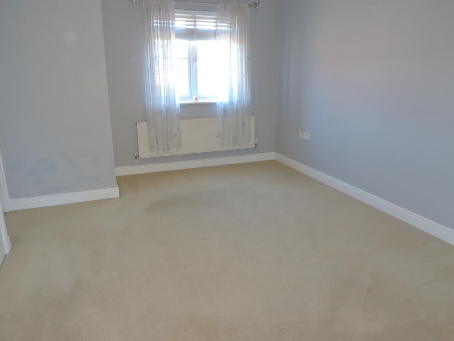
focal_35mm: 28
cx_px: 227
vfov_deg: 49.7
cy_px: 170
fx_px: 367
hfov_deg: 63.4
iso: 220
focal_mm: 4.9
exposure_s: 1/40
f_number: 3.1
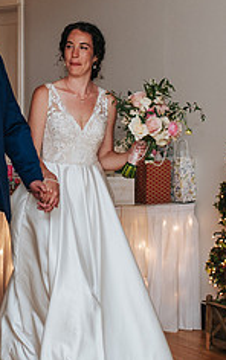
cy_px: 122
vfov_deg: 17.5
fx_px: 1170
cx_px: 8
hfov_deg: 10.9
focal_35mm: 119
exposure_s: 1/200
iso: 1000
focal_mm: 35
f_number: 3.2
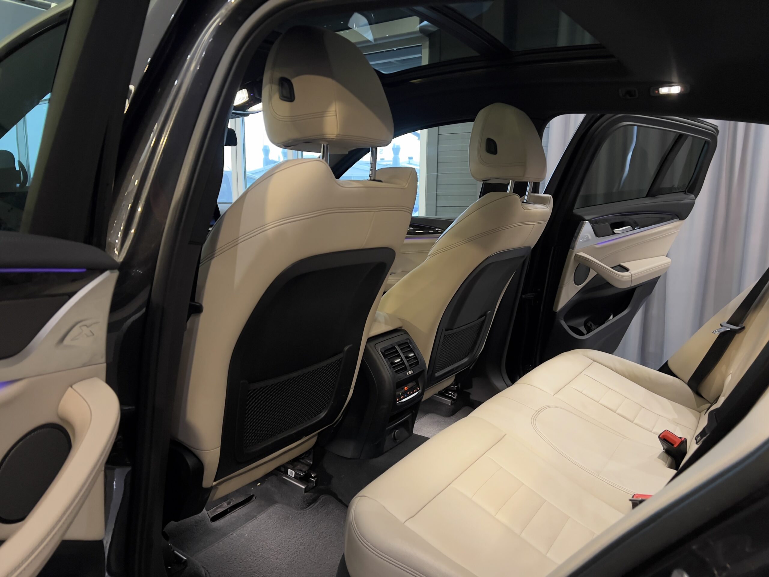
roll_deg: -0.9
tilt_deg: -9.6
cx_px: 384
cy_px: 288
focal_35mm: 26
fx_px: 578
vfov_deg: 53.1
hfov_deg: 67.3
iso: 640
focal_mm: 5.7
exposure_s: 1/38
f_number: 1.5
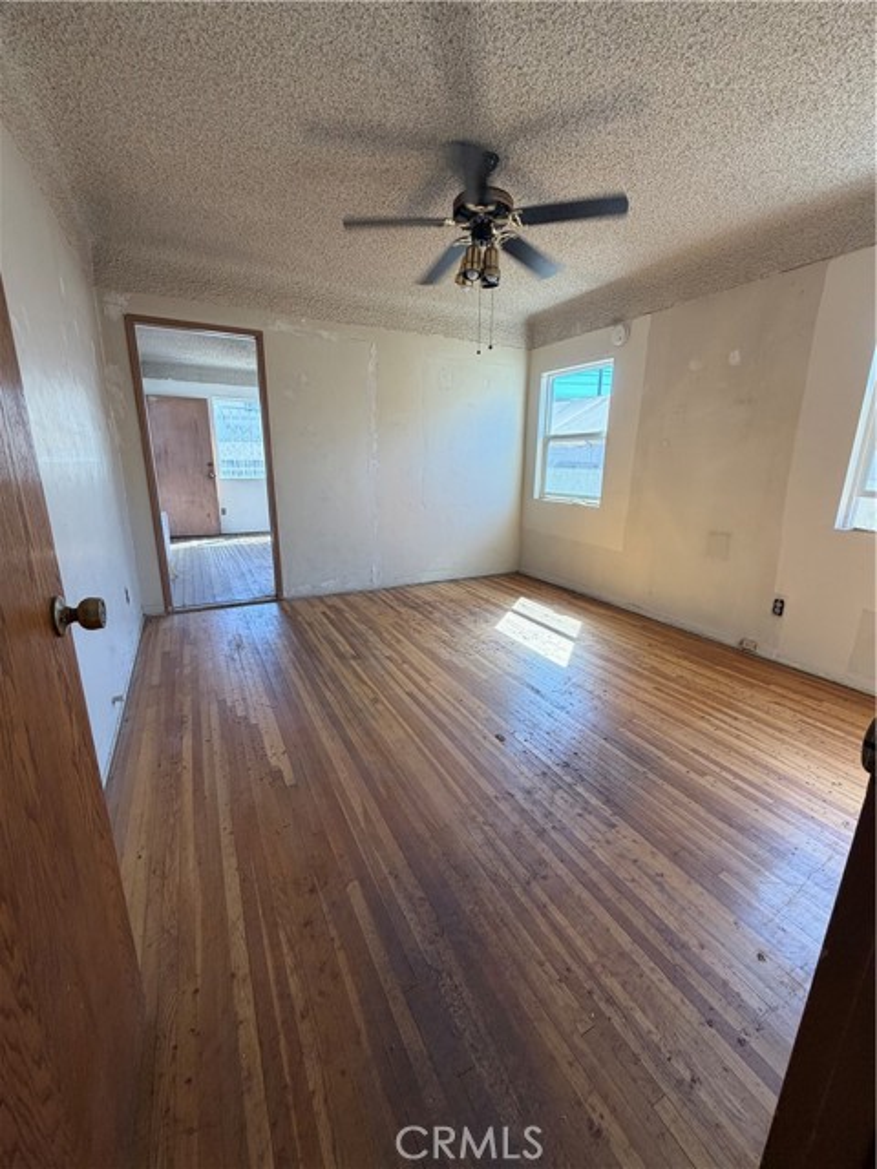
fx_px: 473
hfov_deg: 85.7
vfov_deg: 102.1
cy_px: 584
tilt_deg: -14.2
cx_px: 438
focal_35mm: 14
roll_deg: -0.9
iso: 125
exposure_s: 1/121
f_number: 2.2
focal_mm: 2.22
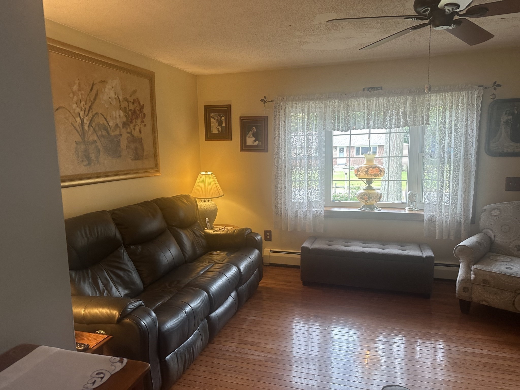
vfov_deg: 56.8
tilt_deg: -5.4
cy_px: 195
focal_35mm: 24
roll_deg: +0.6
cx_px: 260
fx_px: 361
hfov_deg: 71.6
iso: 160
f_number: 1.78
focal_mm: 6.86
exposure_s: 1/60
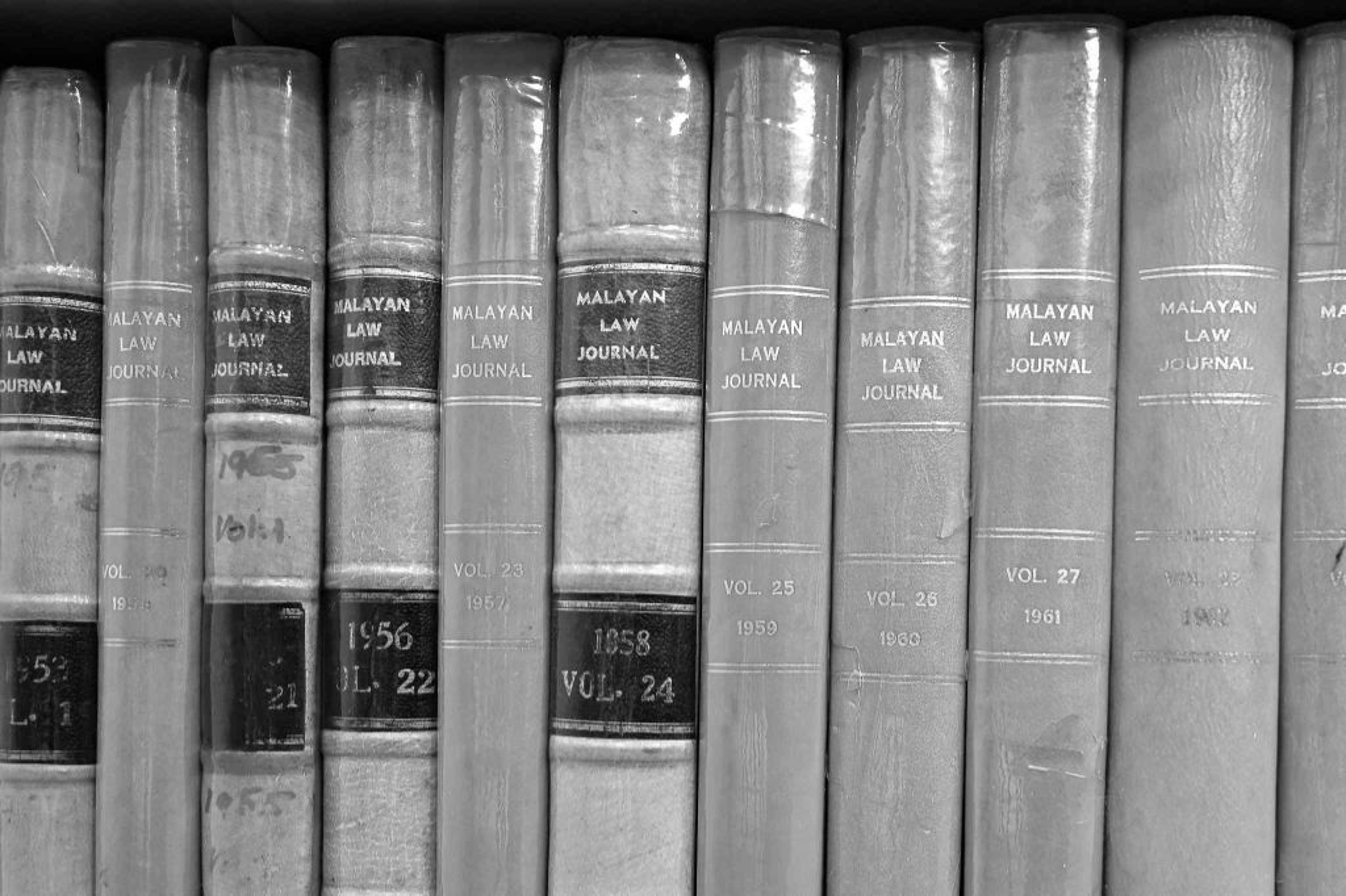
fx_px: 1495
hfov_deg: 48.5
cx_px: 673
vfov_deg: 33.4
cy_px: 448
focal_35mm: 40
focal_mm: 40
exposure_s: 1/125
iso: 400
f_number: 4.5
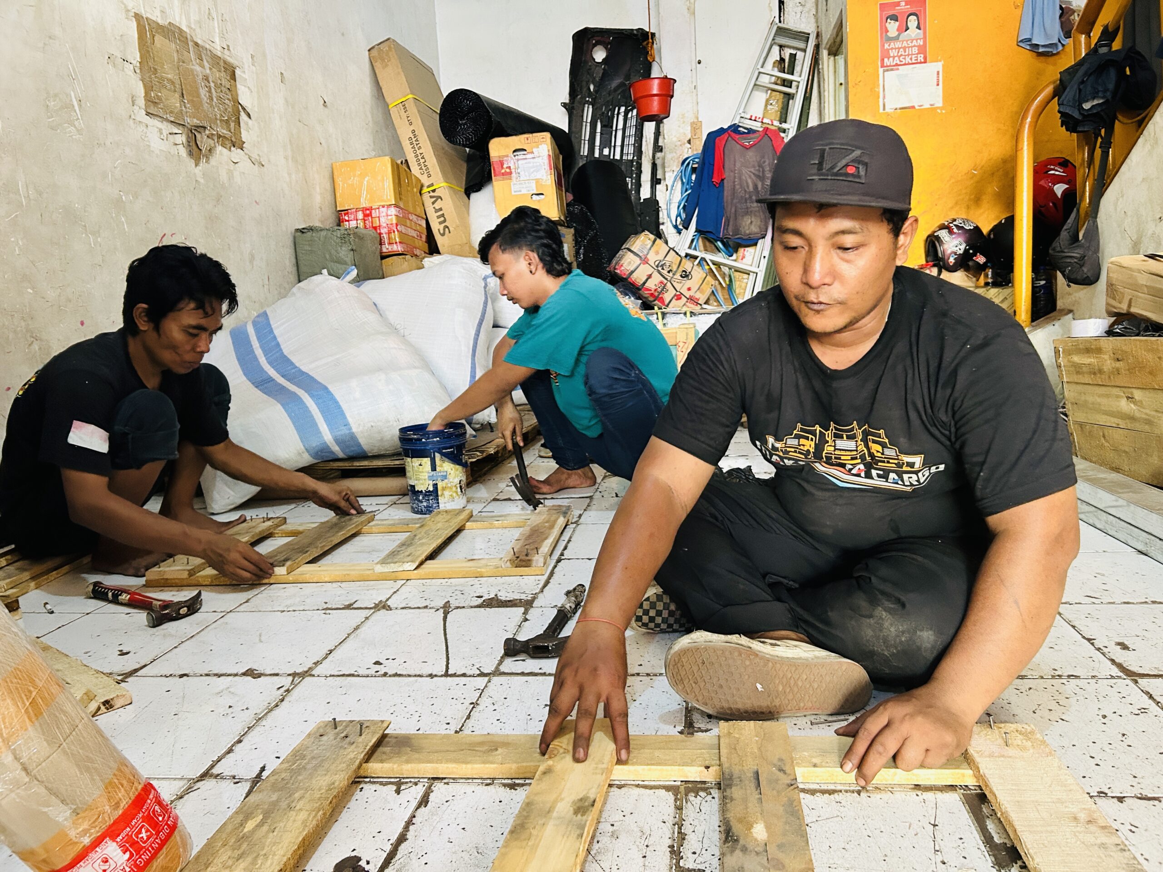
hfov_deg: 67.3
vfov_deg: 53.1
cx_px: 582
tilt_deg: -7.5
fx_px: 874
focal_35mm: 26
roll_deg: +4.1
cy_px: 436
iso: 500
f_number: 1.5
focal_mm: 5.7
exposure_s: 1/50
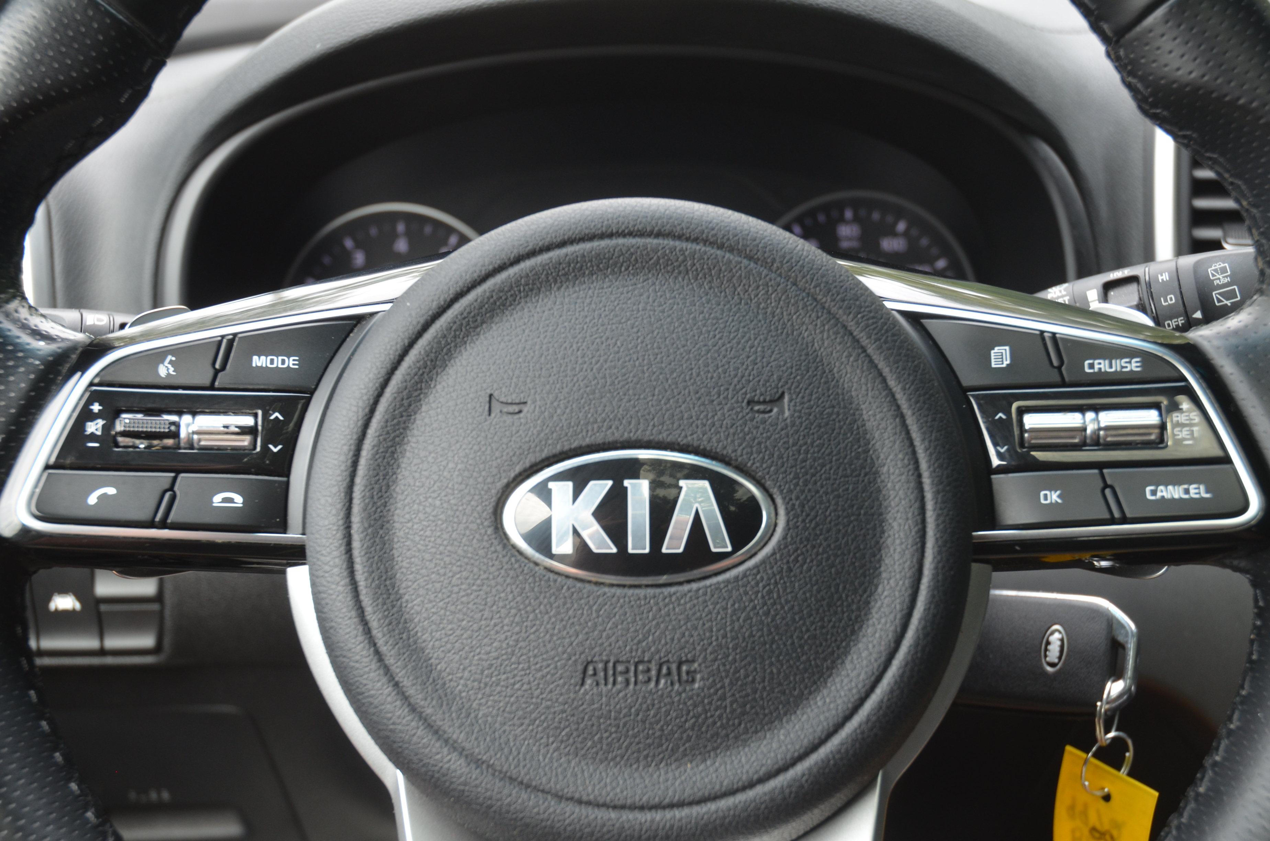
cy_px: 420
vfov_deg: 28.8
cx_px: 635
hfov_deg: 42.4
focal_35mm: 46
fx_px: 1637
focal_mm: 31
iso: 400
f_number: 5
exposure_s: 1/100
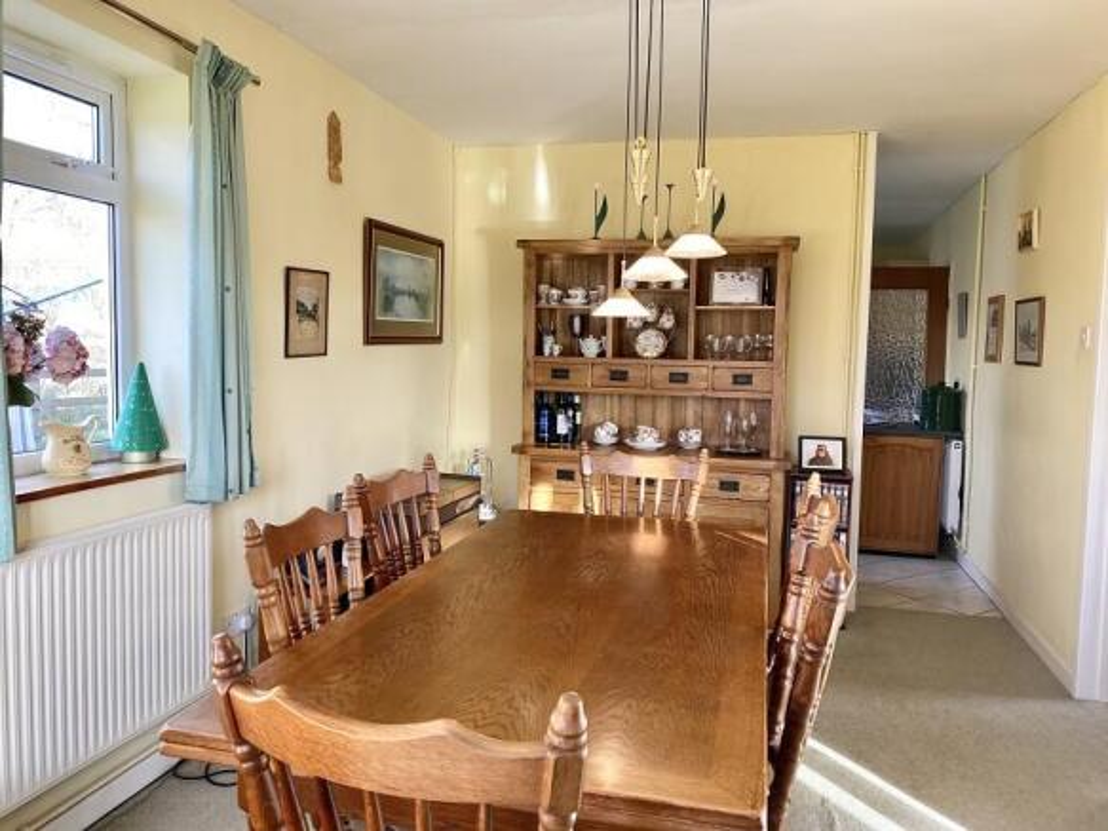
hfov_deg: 67.3
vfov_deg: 53.0
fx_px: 832
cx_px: 554
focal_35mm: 26
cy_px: 416
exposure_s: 1/100
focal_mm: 4.25
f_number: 1.8
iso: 80
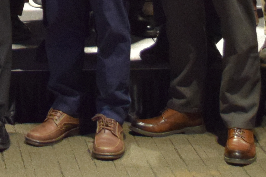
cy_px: -281
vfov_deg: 7.4
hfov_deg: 11.8
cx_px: -73
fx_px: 1254
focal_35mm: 170
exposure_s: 1/60
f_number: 3.8
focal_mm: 21
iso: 1800
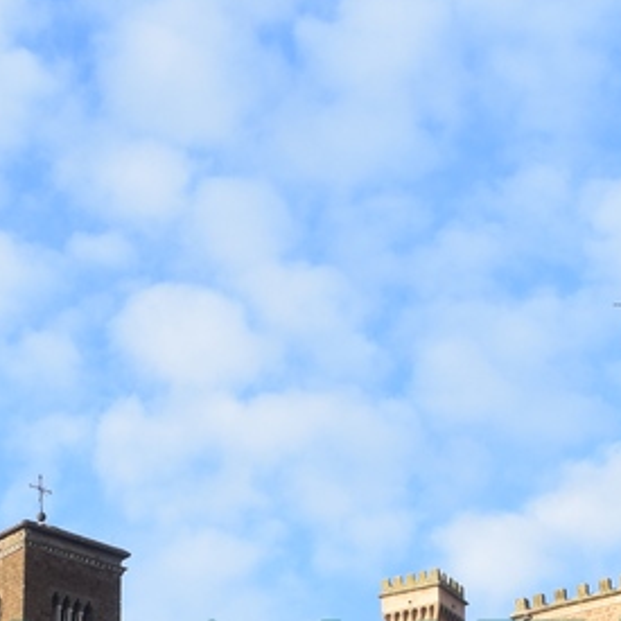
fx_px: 2818
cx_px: 199
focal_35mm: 139
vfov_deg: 12.3
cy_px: 707
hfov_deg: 12.6
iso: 280
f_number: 8
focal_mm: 25
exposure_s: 1/250
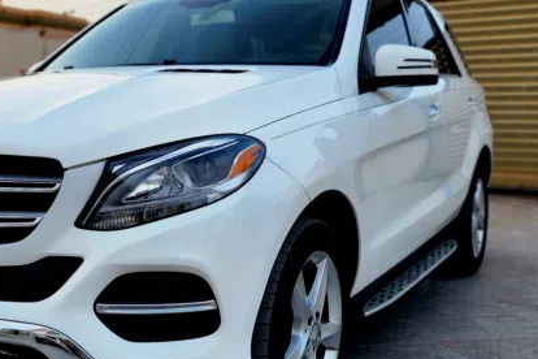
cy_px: 146
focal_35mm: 37
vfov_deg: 35.8
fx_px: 553
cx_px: 148
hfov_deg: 50.2
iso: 12
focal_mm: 6.4
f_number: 1.8
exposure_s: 1/125
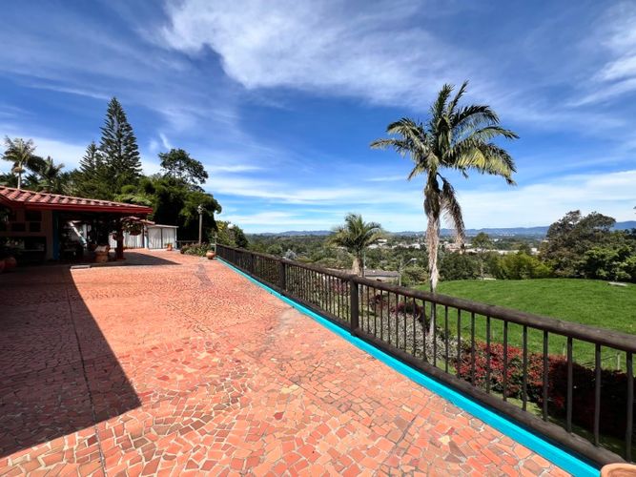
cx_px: 318
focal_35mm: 13
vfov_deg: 89.9
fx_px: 239
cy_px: 238
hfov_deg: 106.2
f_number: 1.8
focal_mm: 1.57
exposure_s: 1/1783
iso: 32
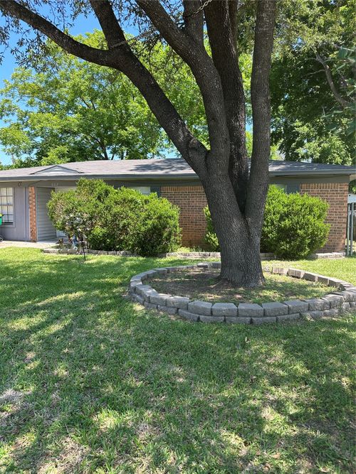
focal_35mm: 24
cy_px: 237
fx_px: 329
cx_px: 178
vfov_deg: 71.6
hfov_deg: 56.8
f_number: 1.78
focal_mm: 6.86
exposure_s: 1/714
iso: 80
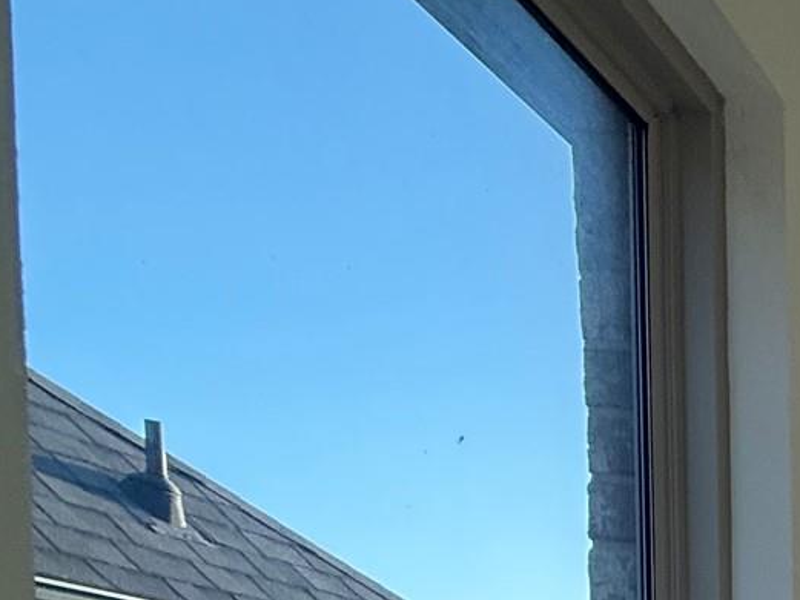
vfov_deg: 21.8
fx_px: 1271
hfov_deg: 22.1
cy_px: 921
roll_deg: -1.4
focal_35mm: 55
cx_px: 1422
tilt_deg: -2.2
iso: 64
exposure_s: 1/236
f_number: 2.2
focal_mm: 2.22
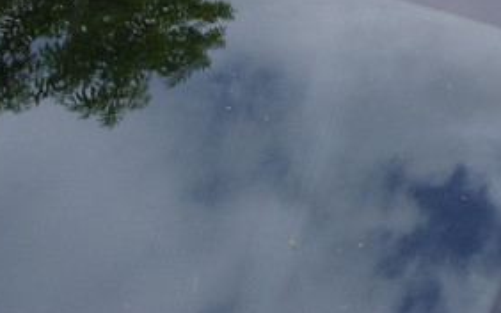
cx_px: 544
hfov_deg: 16.2
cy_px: -92
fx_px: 1706
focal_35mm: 125
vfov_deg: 10.3
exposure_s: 1/250
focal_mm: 8.7
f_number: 3.3
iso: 50
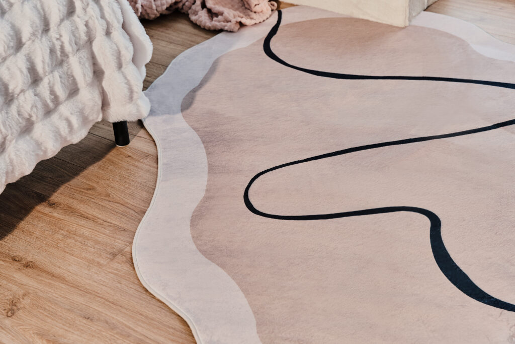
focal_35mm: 59
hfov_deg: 33.8
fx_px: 847
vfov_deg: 22.9
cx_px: 258
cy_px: 172
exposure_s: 1/200
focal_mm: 59.2
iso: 400
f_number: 5
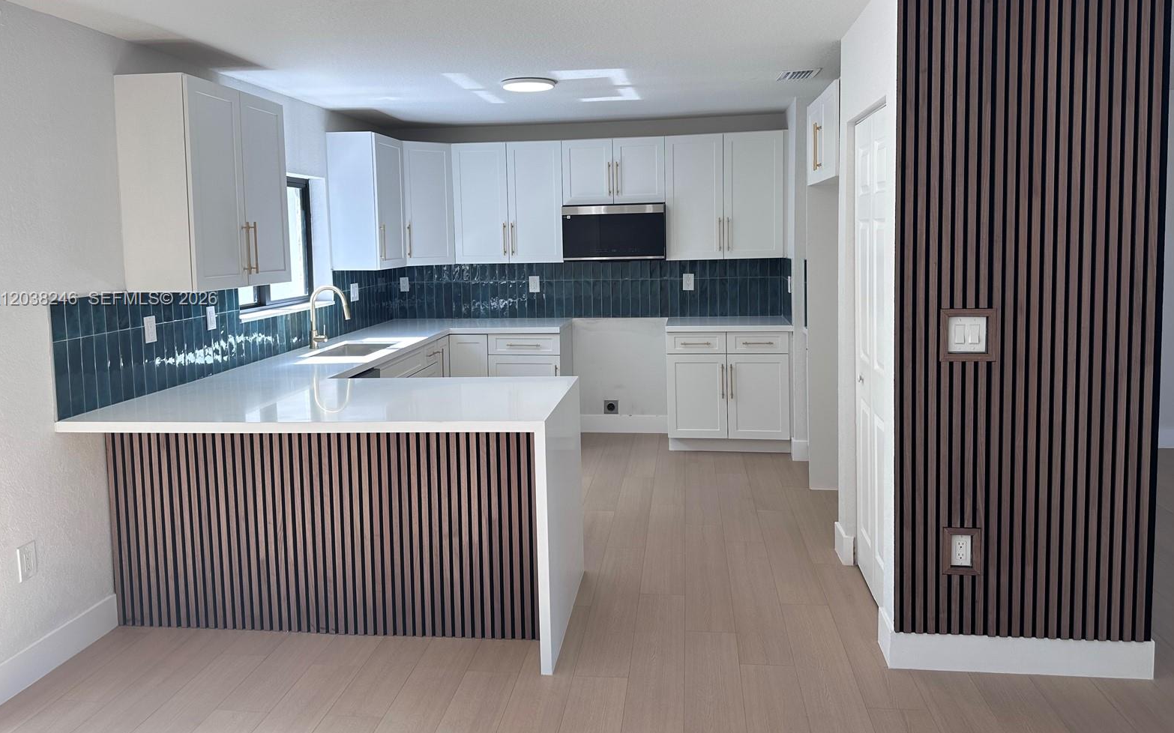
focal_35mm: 26
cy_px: 300
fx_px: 832
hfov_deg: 70.4
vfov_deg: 47.3
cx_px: 584
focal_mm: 6.86
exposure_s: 1/178
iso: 80
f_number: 1.78
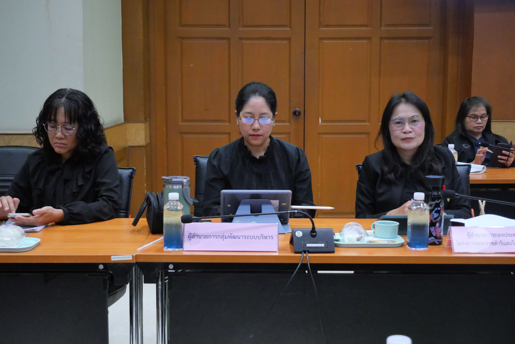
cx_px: 258
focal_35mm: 47
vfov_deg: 28.7
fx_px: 673
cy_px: 172
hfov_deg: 41.9
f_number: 4.3
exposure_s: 1/100
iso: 3200
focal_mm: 23
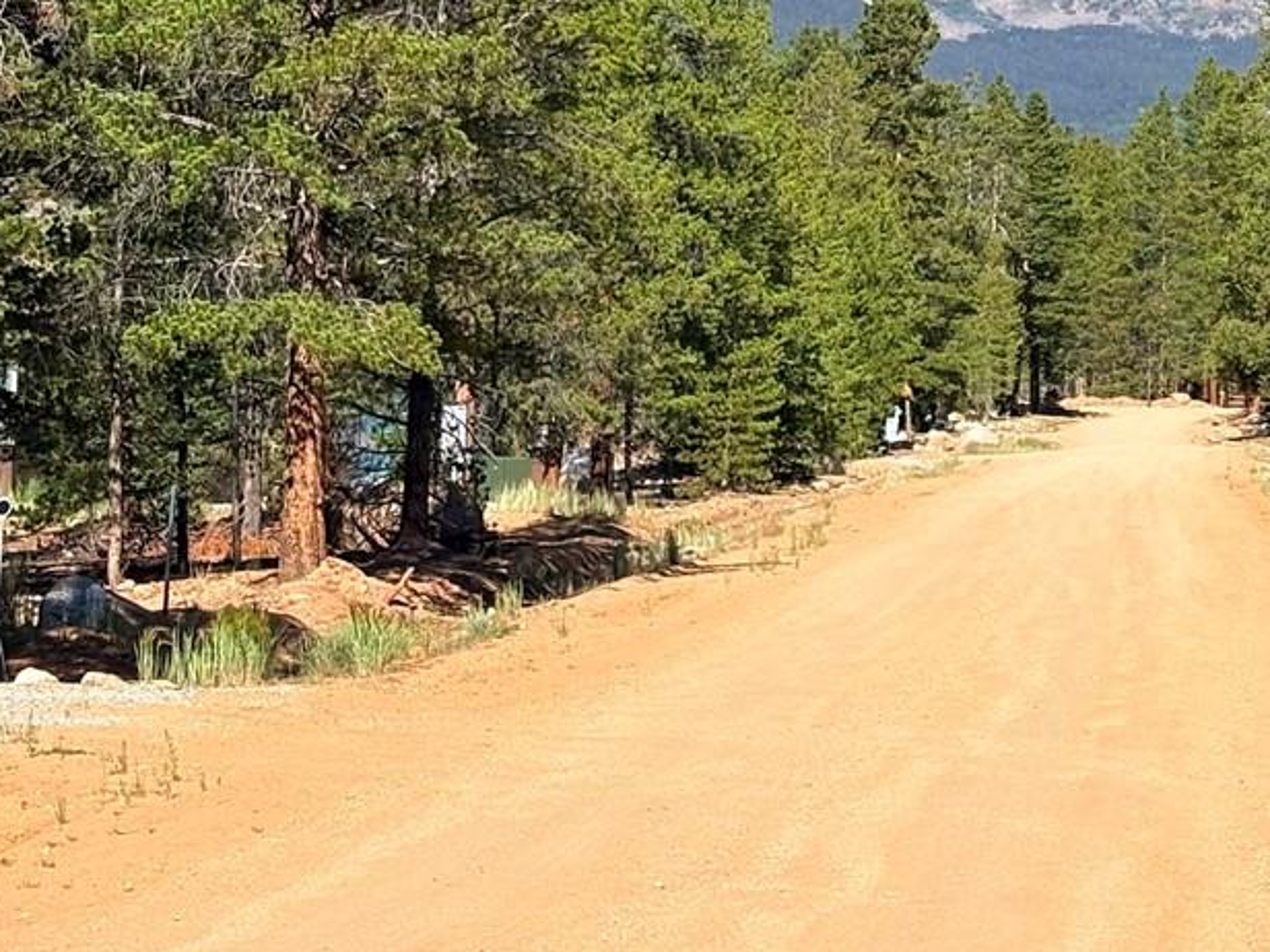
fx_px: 4953
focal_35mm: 135
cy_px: -99
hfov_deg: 14.2
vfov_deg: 10.8
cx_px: 1439
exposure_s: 1/2451
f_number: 1.6
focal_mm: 5.96
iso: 32
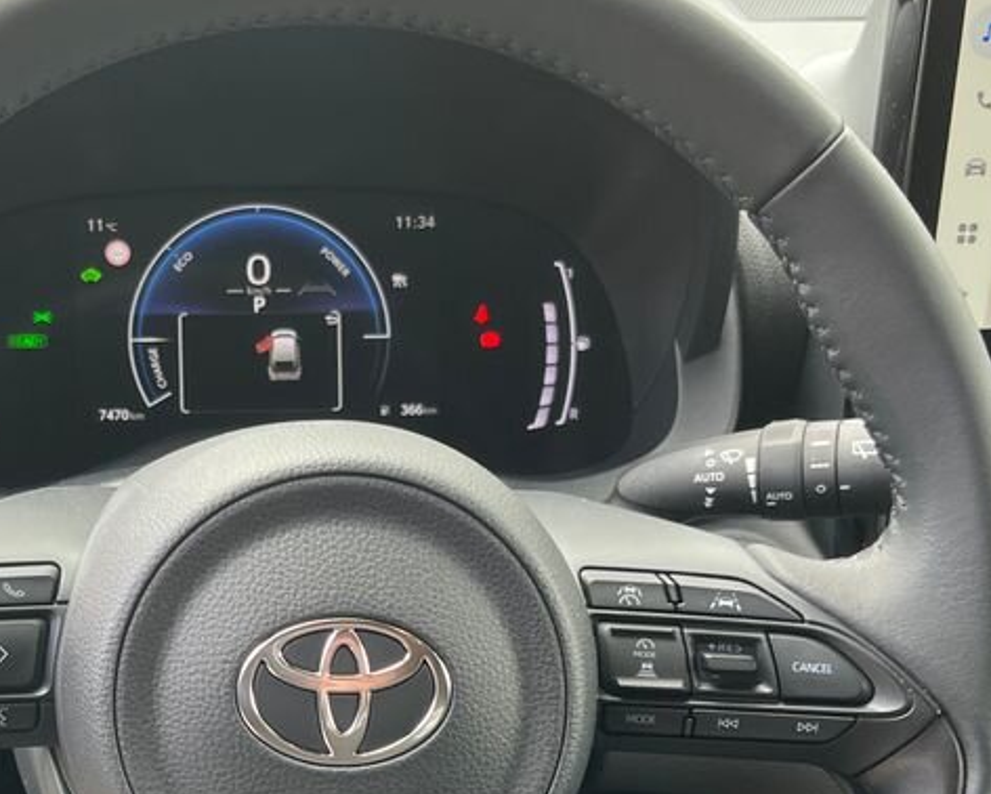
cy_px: 653
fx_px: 1614
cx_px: 202
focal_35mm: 55
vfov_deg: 27.0
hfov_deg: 33.2
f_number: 1.6
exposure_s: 1/121
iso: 100
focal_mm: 5.1
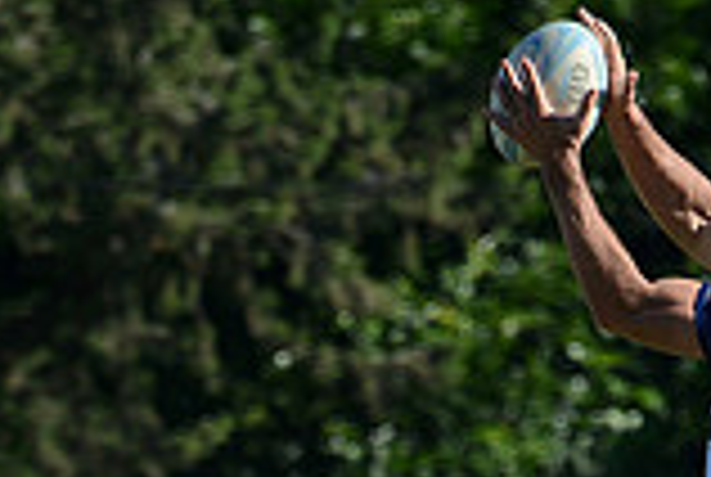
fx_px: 21746
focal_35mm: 1099
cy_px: 781
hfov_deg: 1.9
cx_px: 364
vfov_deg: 1.3
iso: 320
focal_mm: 300
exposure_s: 1/800
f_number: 5.6
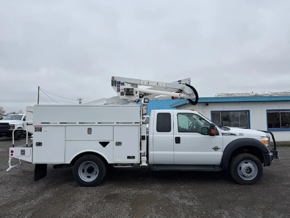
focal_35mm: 24
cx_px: 145
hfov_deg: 71.6
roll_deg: +1.3
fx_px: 201
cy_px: 109
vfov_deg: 56.8
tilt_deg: +1.2
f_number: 1.78
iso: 80
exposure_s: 1/1261
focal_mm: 6.76
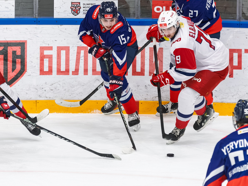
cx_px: 137
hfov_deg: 3.5
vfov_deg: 2.6
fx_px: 4091
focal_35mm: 571
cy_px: 46
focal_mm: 200
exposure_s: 1/1600
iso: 2500
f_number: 4
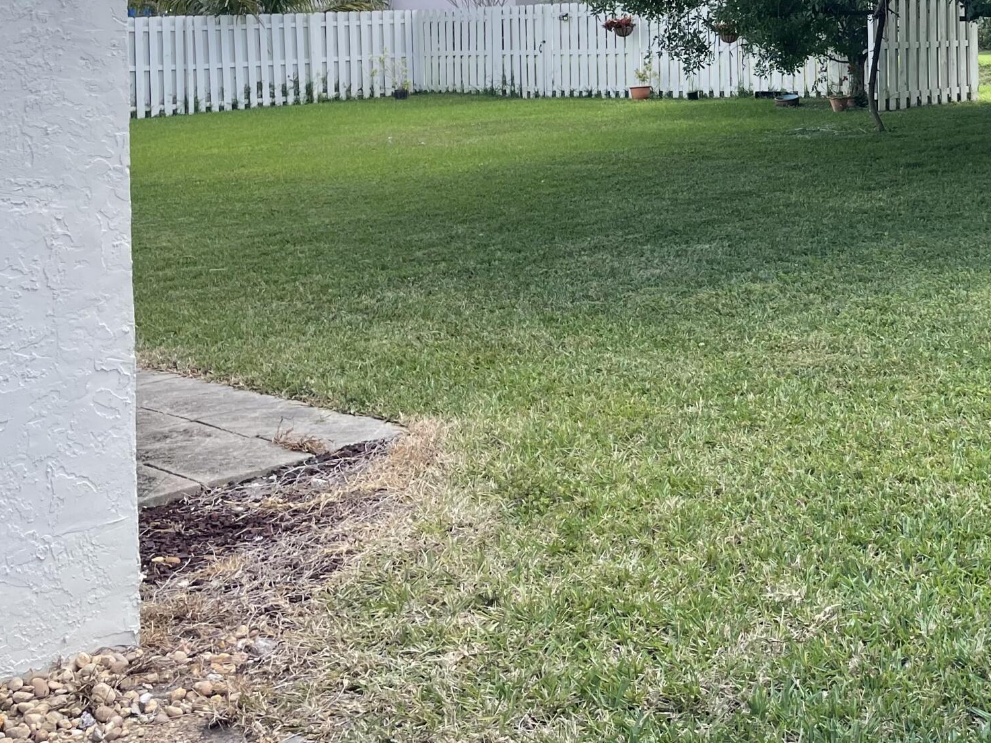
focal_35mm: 53
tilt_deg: -1.7
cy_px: 32
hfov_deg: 34.3
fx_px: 1517
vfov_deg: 26.3
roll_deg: +1.0
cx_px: 884
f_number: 1.6
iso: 32
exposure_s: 1/769
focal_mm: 4.2
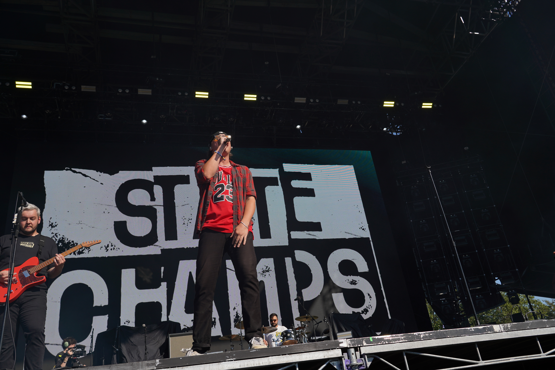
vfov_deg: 43.6
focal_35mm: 30
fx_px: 462
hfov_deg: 61.9
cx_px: 278
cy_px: 185
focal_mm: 30
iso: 100
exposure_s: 1/500
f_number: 8
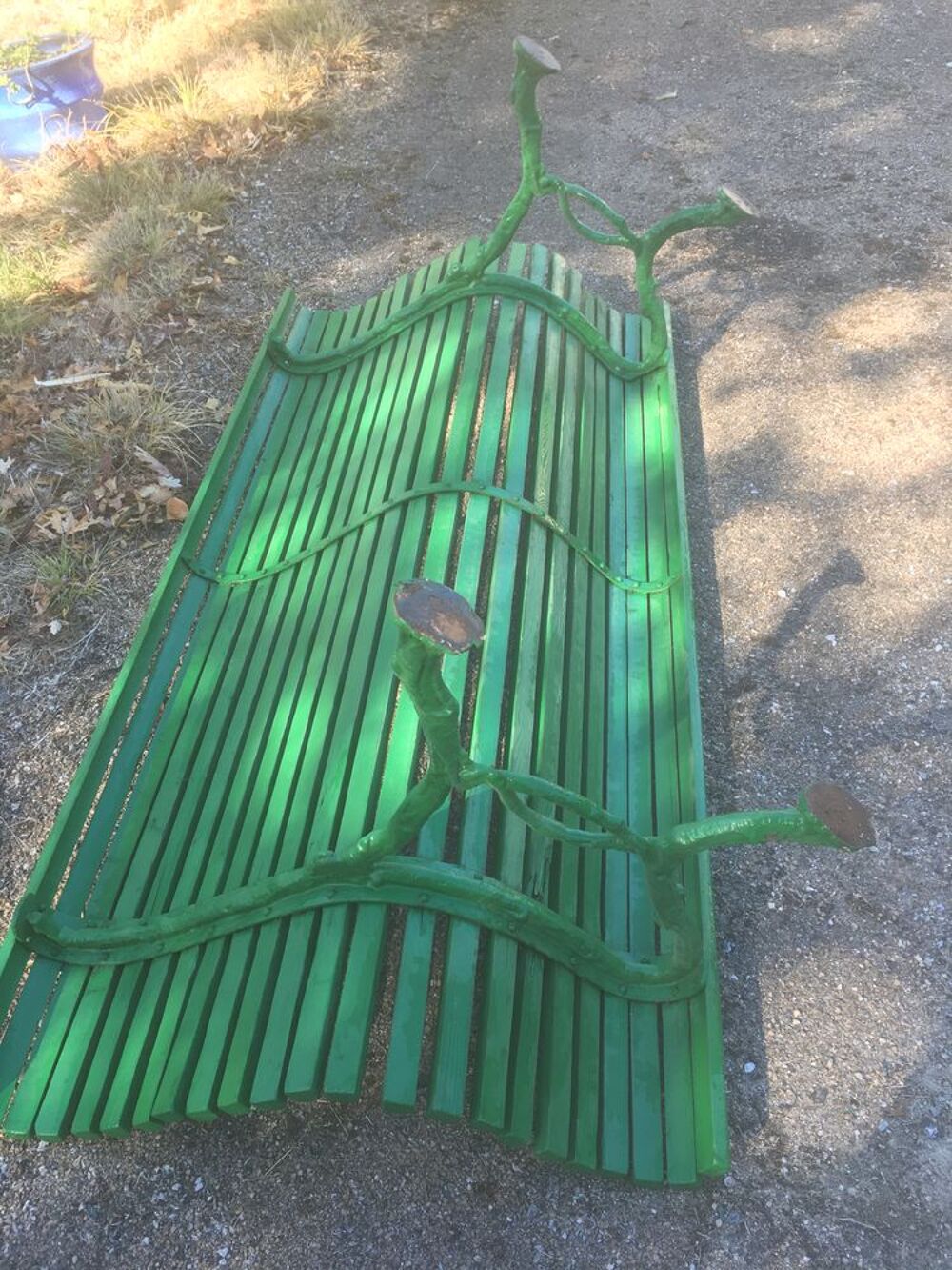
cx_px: 476
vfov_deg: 61.7
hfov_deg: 48.2
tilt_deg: -41.1
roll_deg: -0.1
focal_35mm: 29
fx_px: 1063
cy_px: 635
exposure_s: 1/100
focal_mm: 4.15
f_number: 2.2
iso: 40
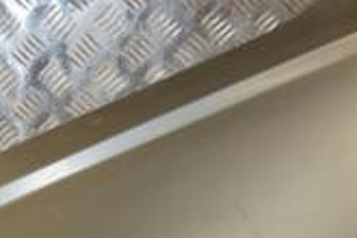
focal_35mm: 98
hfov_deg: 20.5
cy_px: 312
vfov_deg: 13.4
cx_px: 52
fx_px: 972
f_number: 6.3
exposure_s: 1/200
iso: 800
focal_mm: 18
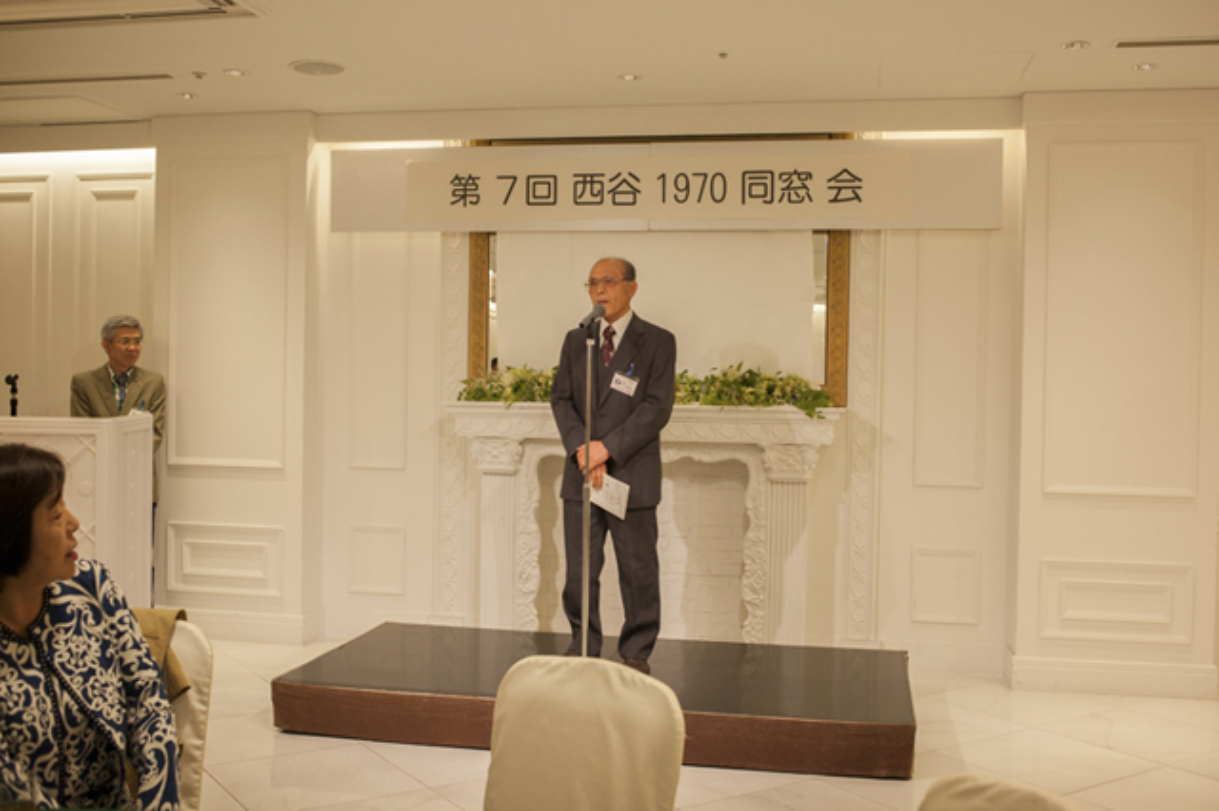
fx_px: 1184
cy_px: 406
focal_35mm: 35
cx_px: 610
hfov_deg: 54.5
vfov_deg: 37.8
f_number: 5.6
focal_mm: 35
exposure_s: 1/100
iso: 320
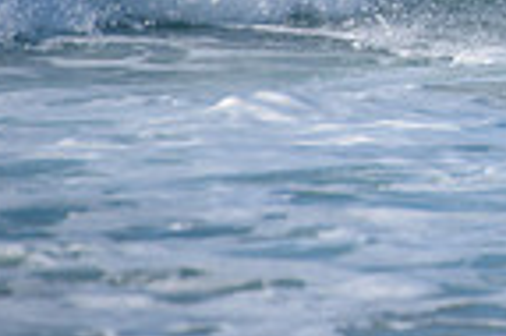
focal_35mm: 2032
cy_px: -196
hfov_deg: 1.0
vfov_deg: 0.7
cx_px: 1005
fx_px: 28528
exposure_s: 1/2000
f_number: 5.6
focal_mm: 500
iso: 250
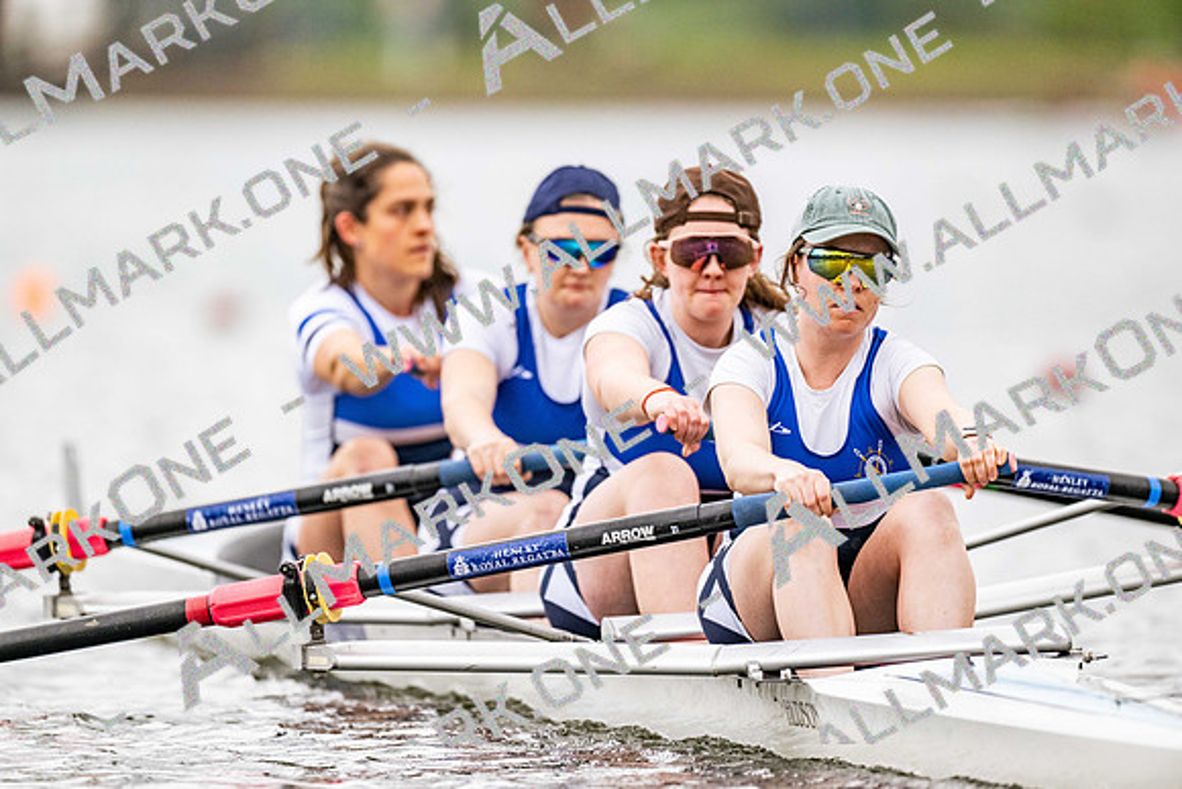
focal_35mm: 600
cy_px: 394
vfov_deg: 2.3
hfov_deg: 3.4
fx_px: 19704
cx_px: 591
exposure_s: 1/2500
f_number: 4
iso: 1250
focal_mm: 600
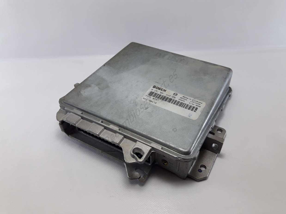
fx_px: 231
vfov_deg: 49.7
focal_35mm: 28
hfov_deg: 63.5
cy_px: 107
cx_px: 143
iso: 64
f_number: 1.9
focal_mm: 3.7
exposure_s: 1/100
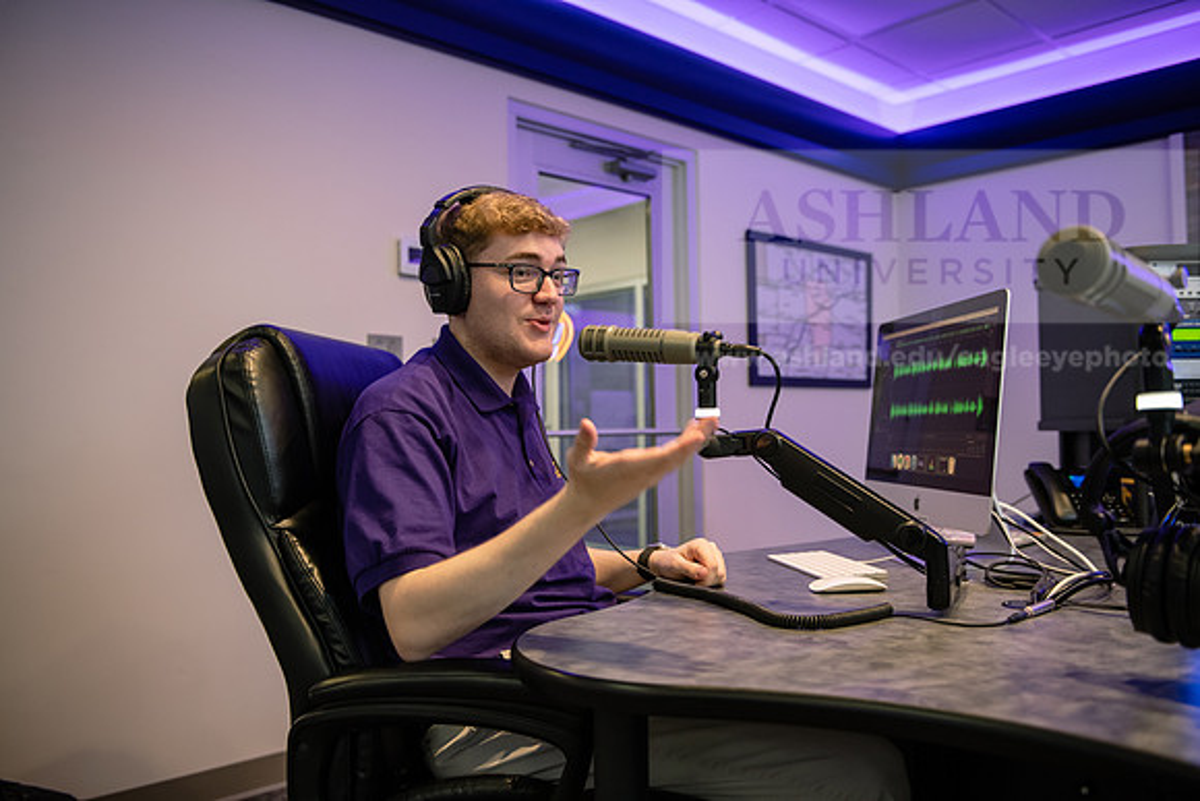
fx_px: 1034
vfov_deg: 42.3
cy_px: 400
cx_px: 600
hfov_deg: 60.3
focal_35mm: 31
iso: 1000
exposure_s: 1/60
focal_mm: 31
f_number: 2.8
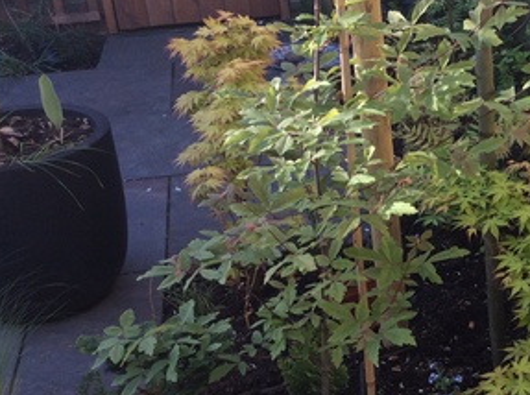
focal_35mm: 67
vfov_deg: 21.8
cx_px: 508
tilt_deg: -26.1
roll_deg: +2.2
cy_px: 218
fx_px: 1024
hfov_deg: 27.6
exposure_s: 1/103
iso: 32
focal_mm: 3.3
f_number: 2.4
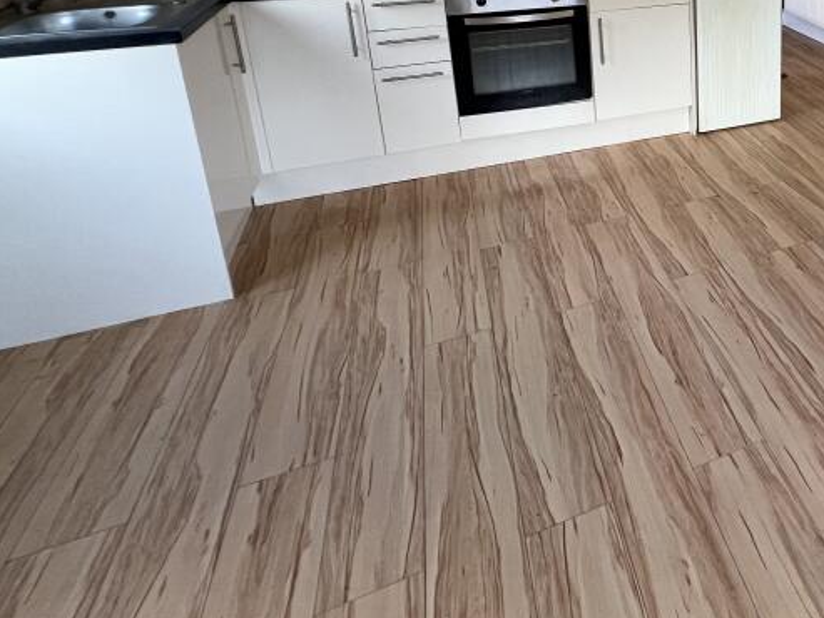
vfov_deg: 45.9
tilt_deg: -15.4
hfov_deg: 53.4
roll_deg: -0.9
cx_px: 799
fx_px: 643
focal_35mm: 27
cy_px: 48
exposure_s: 1/99
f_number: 1.8
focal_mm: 1.57
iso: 125
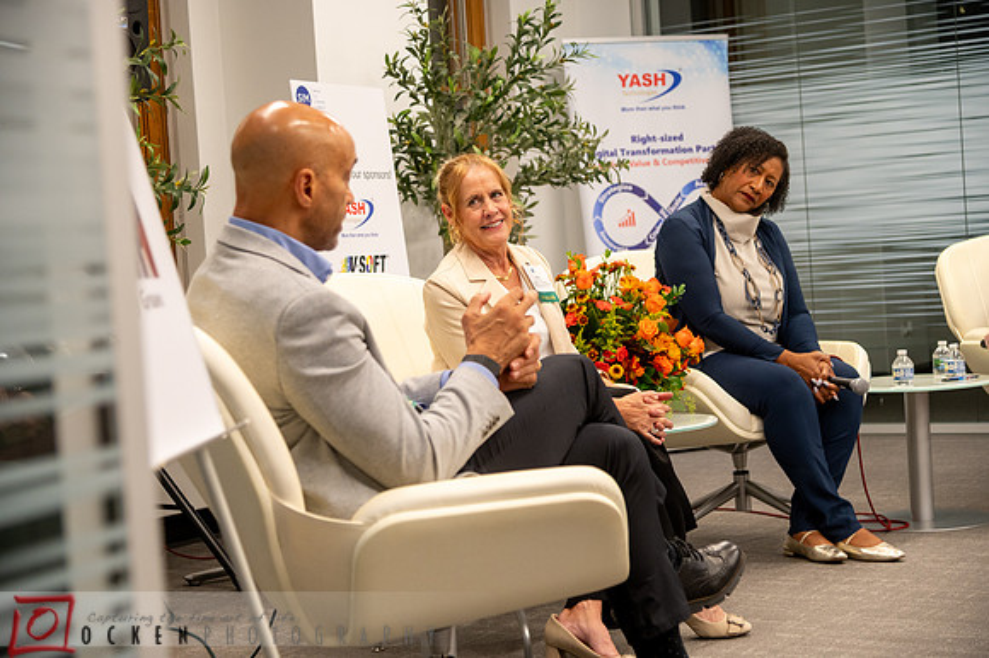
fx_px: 1812
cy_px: 329
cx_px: 494
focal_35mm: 66
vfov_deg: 20.6
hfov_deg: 30.5
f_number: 4
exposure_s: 1/100
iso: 1600
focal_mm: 66
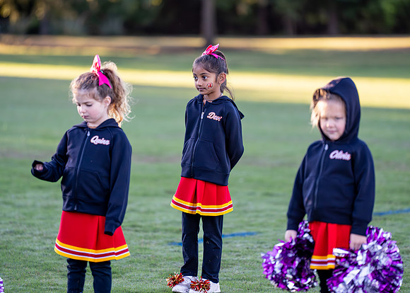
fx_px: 2564
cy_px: 143
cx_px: 216
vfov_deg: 6.5
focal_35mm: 220
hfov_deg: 9.1
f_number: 2.8
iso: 1600
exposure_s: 1/2500
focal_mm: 200
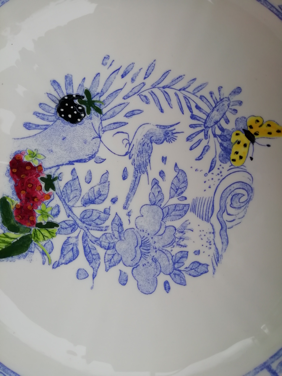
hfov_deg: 53.1
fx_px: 282
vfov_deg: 67.3
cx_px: 141
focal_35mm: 26
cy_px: 188
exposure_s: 1/720
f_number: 2.2
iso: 50
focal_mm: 3.21
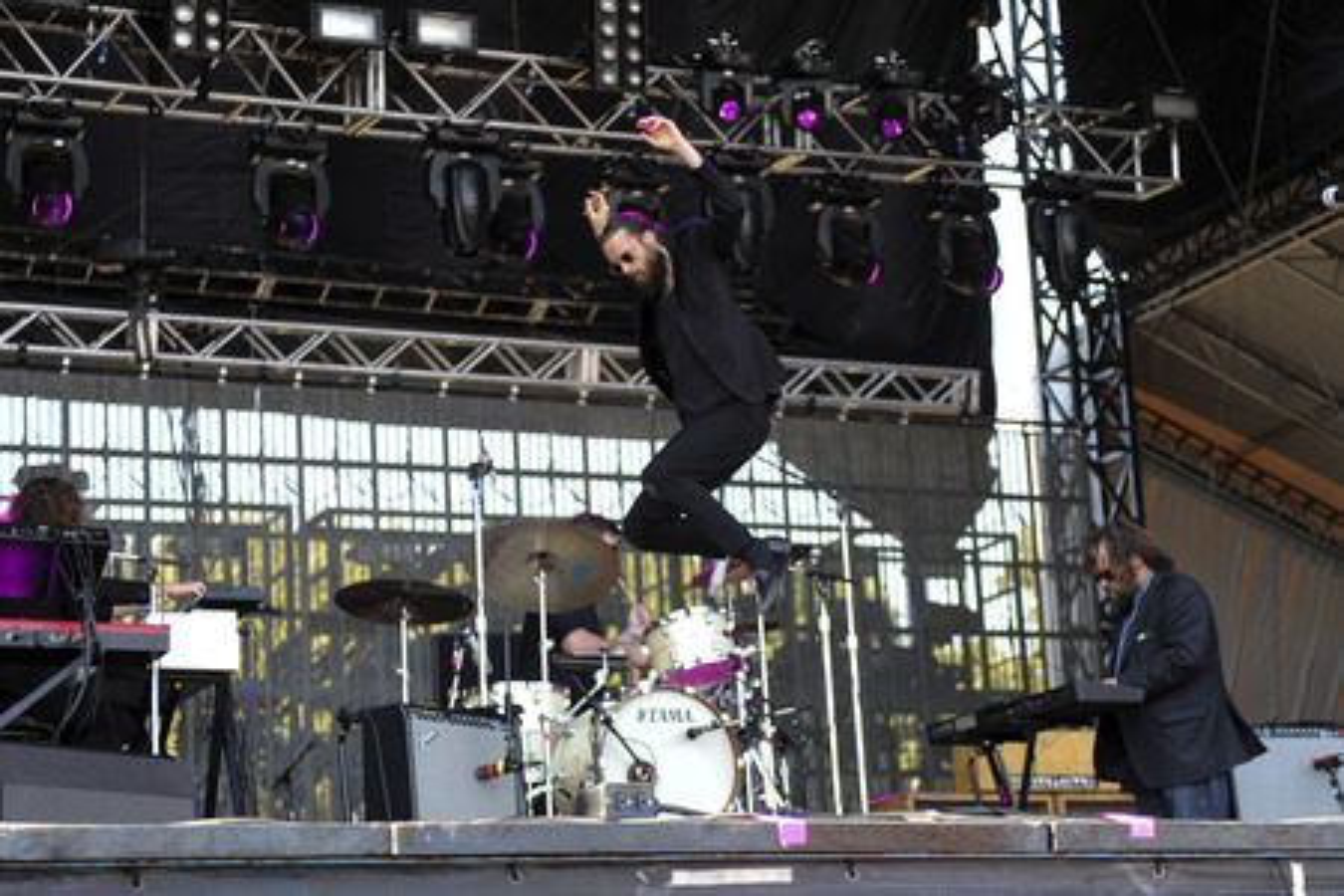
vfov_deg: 19.5
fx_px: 2613
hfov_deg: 28.8
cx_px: 672
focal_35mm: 70
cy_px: 448
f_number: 2.8
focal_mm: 70
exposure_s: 1/320
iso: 400
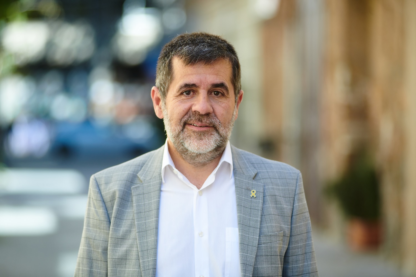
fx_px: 1675
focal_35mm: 145
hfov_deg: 14.2
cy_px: 138
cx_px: 208
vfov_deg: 9.5
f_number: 2.8
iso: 500
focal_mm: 145
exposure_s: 1/1250
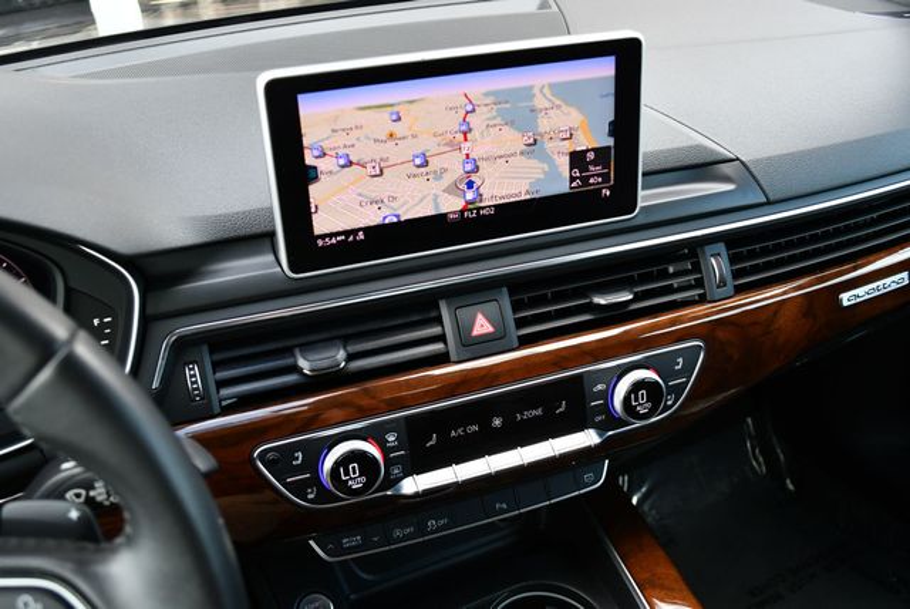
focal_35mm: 36
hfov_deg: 53.1
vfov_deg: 36.9
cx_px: 455
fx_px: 911
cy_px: 304
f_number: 3.5
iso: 640
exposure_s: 1/250
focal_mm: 18
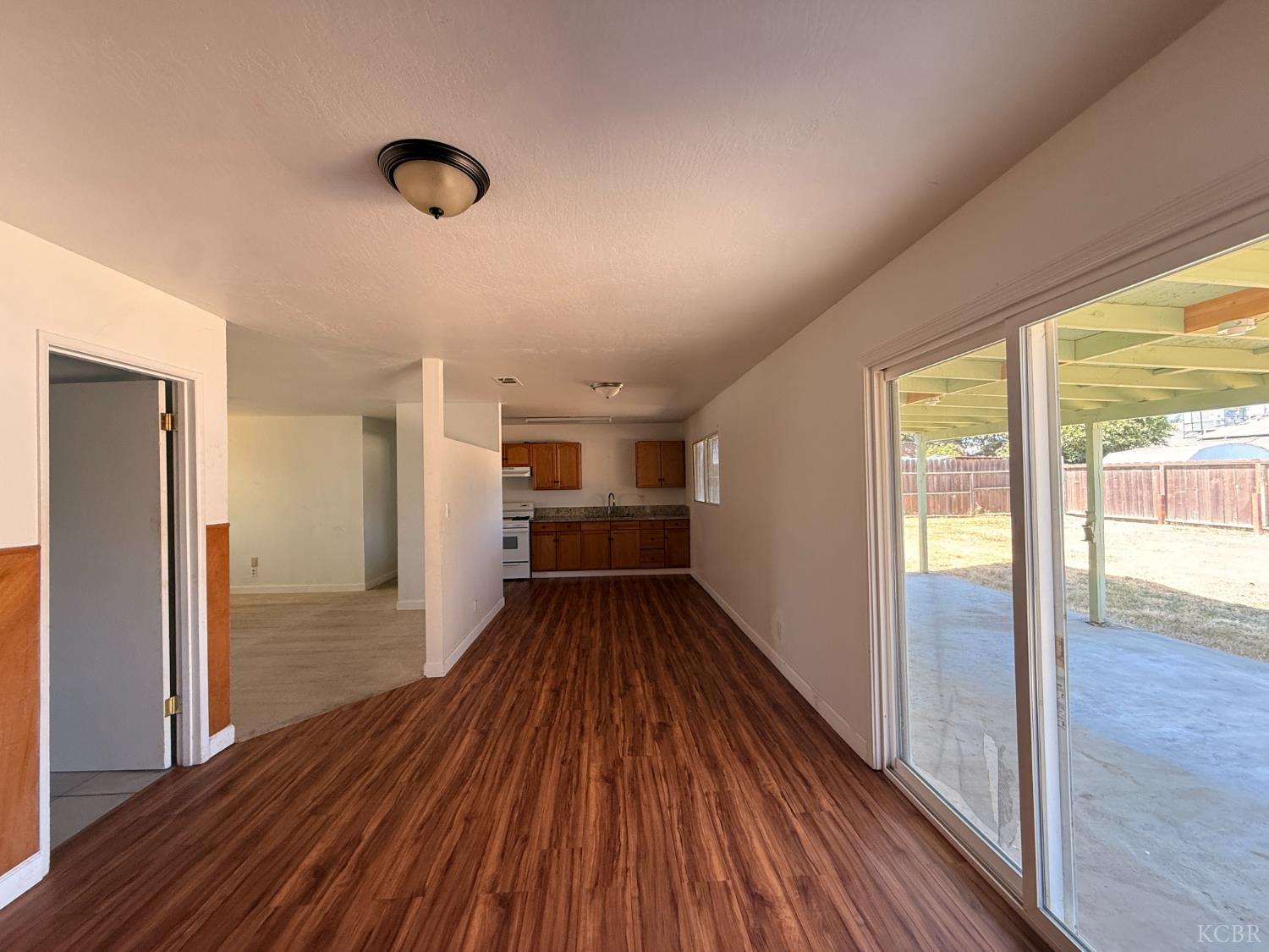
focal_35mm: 14
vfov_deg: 85.7
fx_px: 513
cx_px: 634
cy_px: 476
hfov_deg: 102.1
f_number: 2.2
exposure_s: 1/99
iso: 200
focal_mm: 2.22
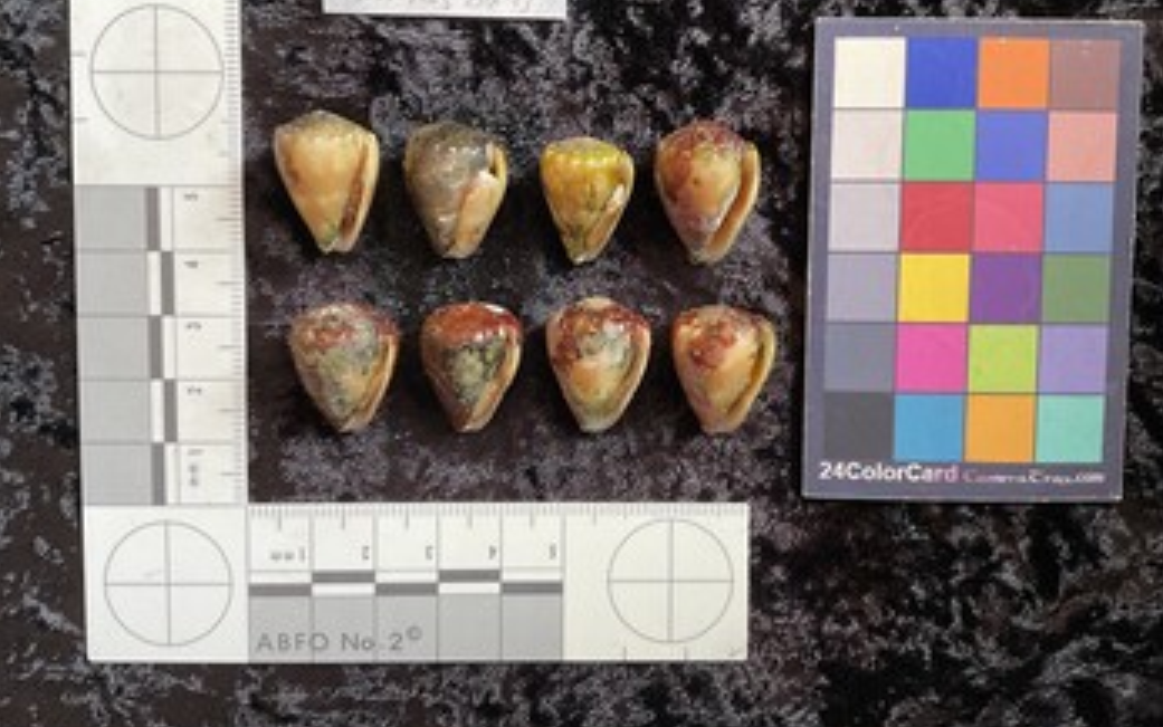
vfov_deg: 40.5
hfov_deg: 61.2
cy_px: 307
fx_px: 983
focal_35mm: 31
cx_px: 583
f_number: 1.8
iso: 100
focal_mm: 3
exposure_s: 1/60
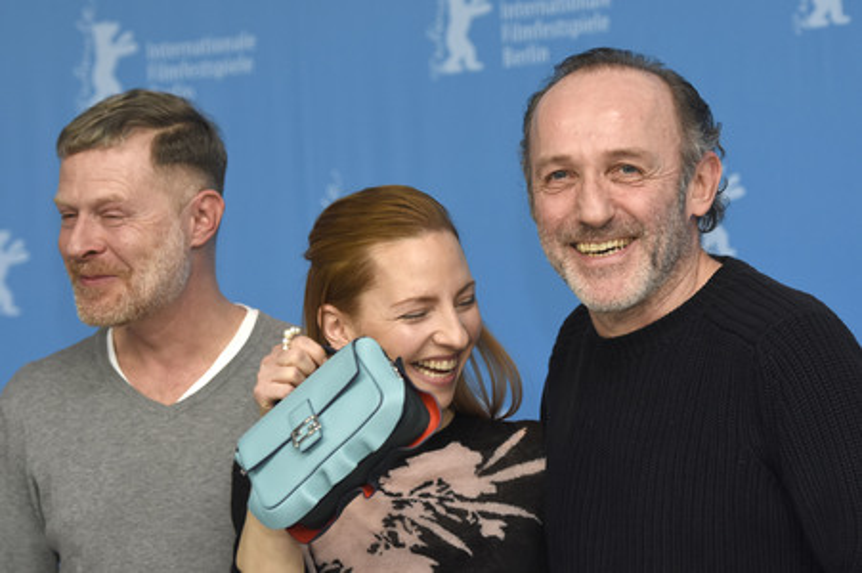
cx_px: 431
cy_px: 286
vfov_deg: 8.7
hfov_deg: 13.0
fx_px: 3768
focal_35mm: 158
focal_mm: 105
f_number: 3.2
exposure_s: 1/320
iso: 800
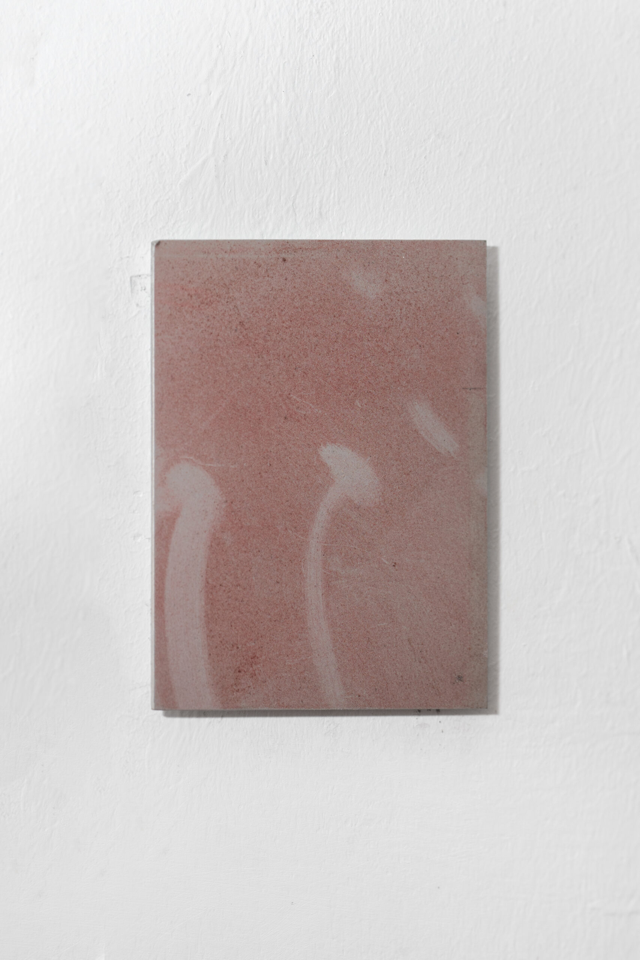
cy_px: 480
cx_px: 320
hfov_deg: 26.0
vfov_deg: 38.2
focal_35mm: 52
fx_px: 1386
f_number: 5
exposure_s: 1/80
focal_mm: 35
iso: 125
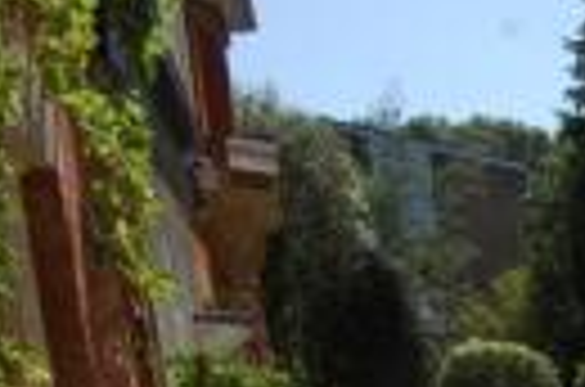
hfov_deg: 23.9
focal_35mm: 55
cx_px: 976
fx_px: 892
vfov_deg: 18.9
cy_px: 695
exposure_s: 1/320
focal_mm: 10
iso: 200
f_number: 9
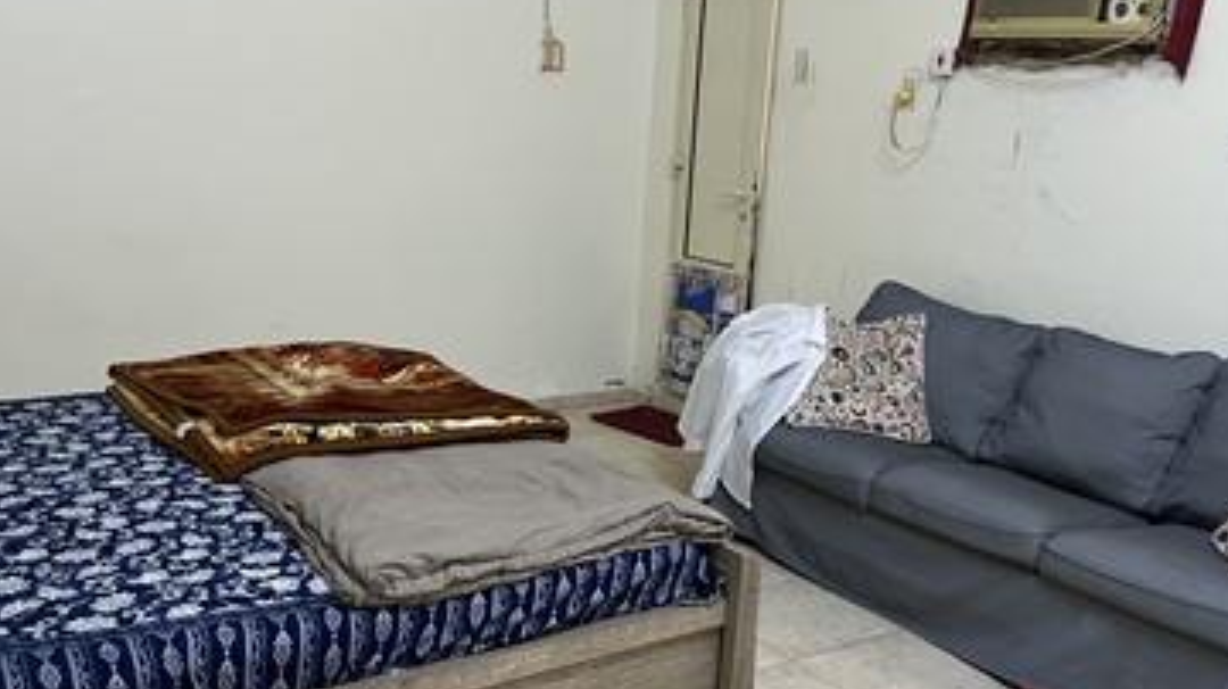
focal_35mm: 36
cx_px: 612
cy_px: 537
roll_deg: -2.4
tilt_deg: -22.1
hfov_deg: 55.3
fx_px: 1172
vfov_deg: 32.0
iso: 400
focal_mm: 5.1
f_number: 1.6
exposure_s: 1/40
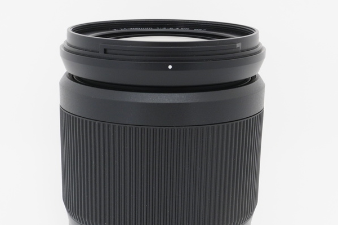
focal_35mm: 75
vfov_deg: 18.0
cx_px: 141
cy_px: 187
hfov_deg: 27.0
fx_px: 704
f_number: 11
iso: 400
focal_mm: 25
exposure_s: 1/4
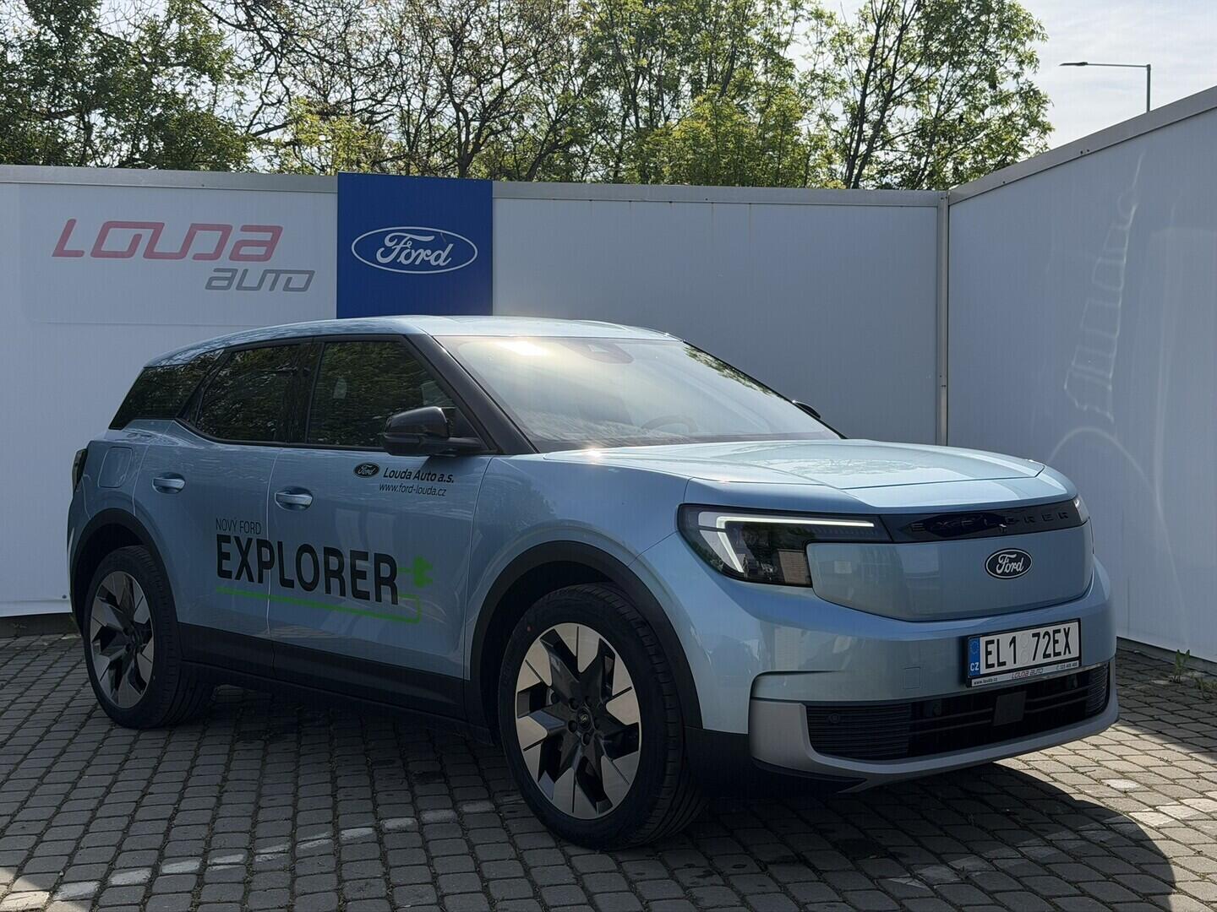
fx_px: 1688
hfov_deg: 39.7
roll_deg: +0.6
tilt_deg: -1.3
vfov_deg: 30.3
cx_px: 608
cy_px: 456
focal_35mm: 48
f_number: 1.78
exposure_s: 1/5208
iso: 64
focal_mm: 6.76
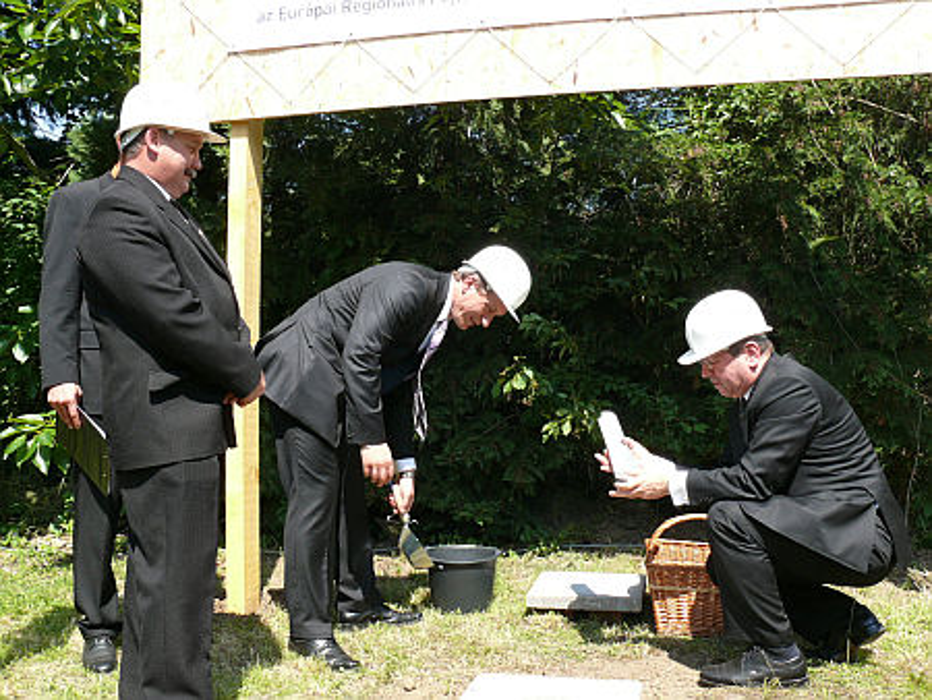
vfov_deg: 40.7
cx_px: 466
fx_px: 943
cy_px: 350
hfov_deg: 52.6
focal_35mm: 35
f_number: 5
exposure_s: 1/250
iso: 100
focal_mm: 7.4
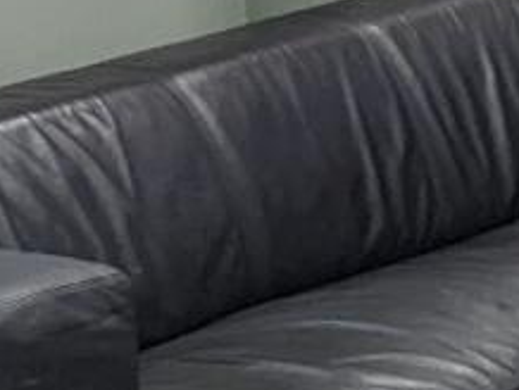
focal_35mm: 208
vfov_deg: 7.1
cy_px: -131
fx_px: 3122
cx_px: 1940
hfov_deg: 7.4
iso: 94
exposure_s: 1/49.9
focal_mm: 4.38
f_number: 1.73
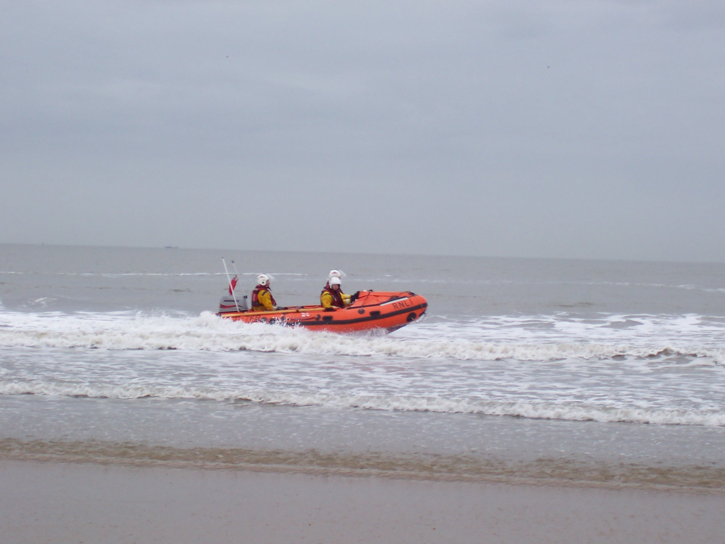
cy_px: 272
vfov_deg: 13.3
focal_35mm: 111
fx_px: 2325
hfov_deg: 17.7
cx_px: 362
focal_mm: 16.8
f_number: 4.8
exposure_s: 1/125
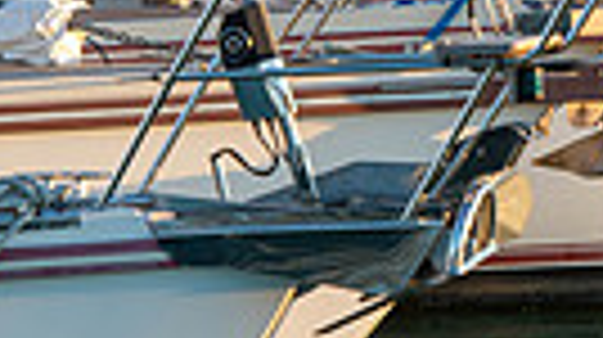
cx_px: 684
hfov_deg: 2.9
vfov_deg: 1.6
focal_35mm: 743
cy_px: -37
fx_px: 11866
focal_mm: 150
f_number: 5
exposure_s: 1/160
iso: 100
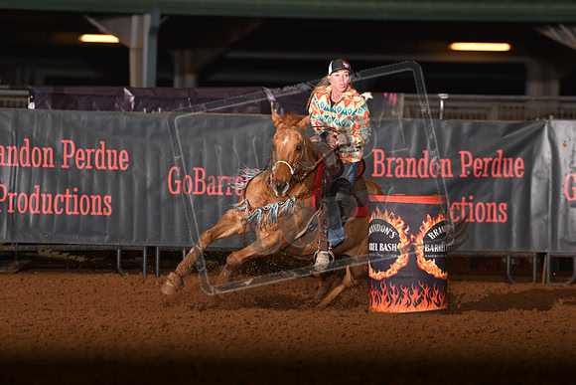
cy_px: 192
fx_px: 5441
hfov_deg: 6.1
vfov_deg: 4.0
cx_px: 288
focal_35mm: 340
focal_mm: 340
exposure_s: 1/250
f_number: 5.6
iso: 1000
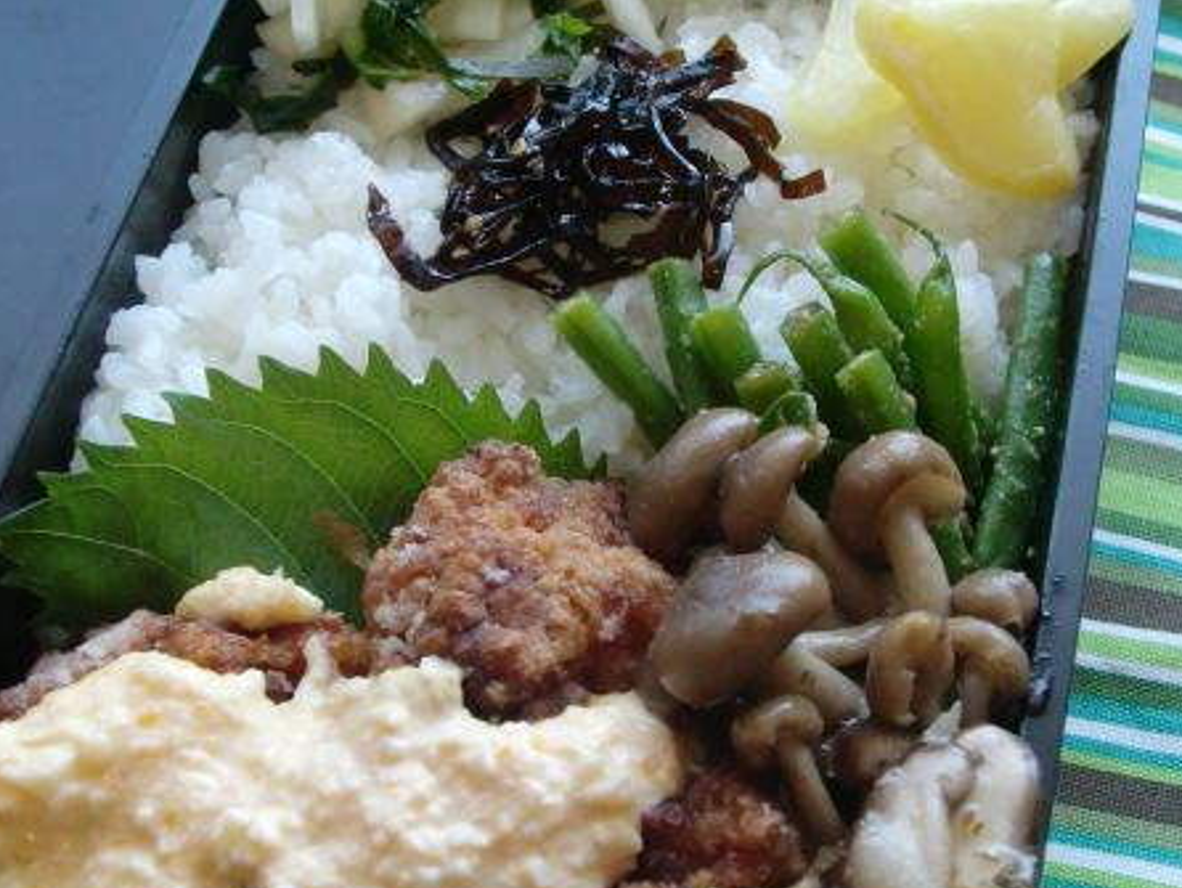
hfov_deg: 29.4
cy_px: 461
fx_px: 2255
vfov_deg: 22.3
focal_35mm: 66
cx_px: 652
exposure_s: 1/80
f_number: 3.3
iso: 400
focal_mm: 8.2
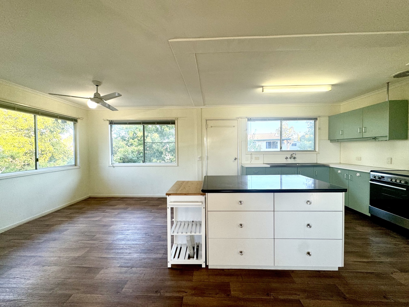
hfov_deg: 102.1
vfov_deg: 85.7
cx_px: 204
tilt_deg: -0.4
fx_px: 165
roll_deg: +0.7
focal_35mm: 14
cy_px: 154
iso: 125
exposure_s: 1/100
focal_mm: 2.22
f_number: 2.2
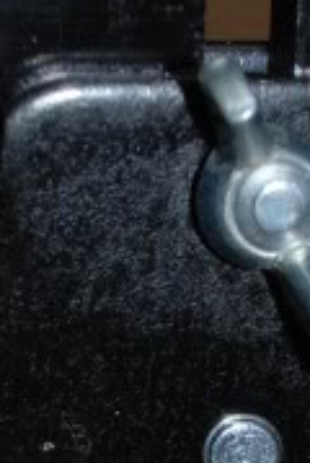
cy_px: 723
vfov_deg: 6.8
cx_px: 118
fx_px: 3858
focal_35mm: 300
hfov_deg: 4.6
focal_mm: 35
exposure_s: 1/60
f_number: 4.5
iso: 200
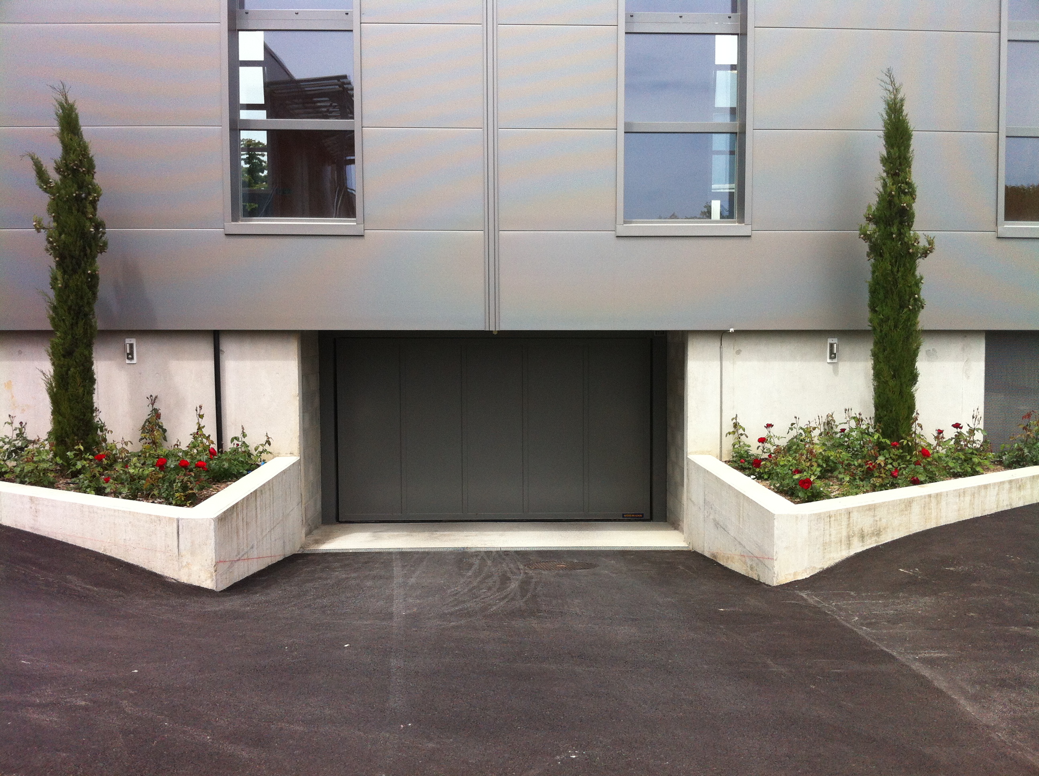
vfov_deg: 40.6
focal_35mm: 35
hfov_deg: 52.7
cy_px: 388
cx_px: 520
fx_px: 1049
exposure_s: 1/862
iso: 80
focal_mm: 3.85
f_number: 2.8
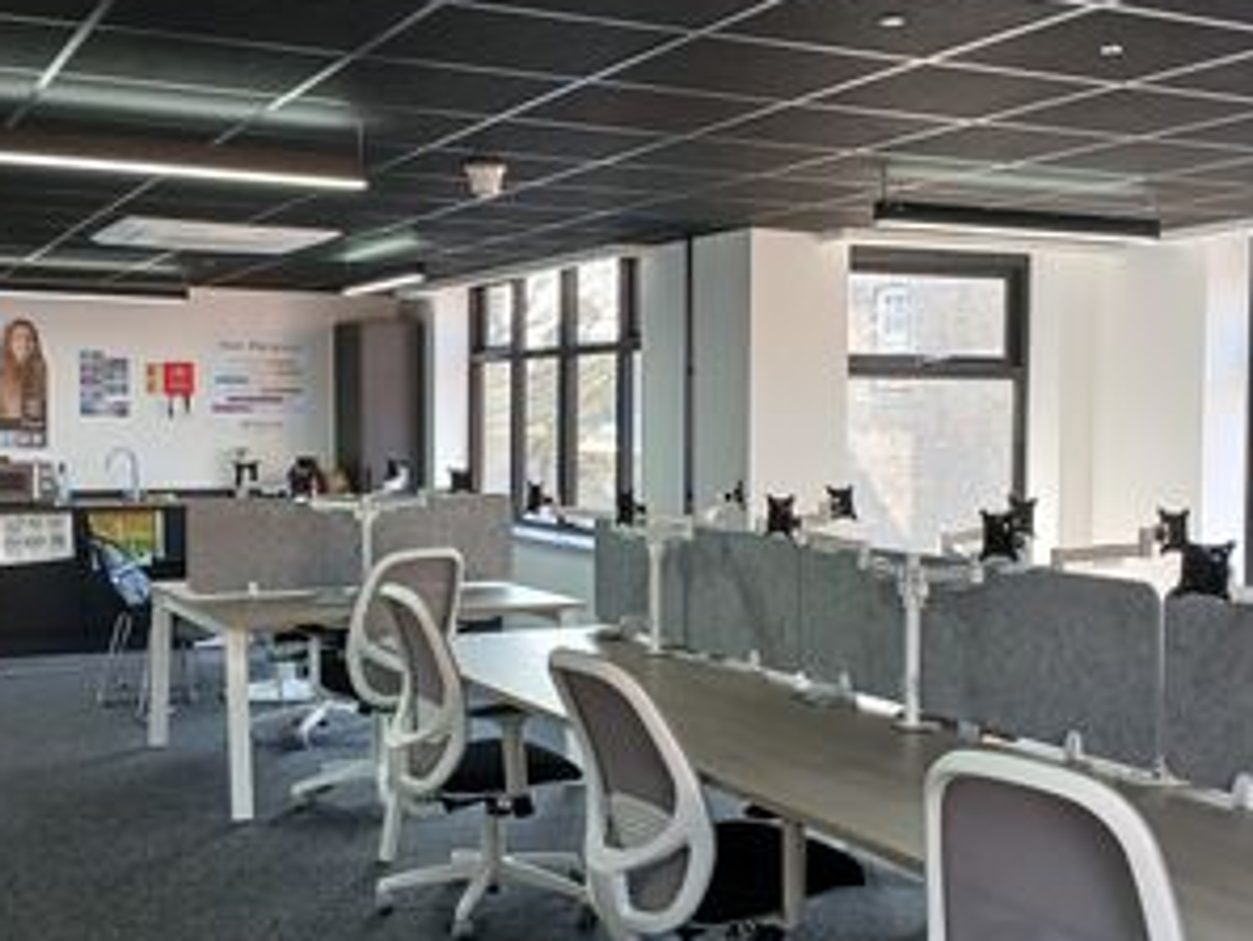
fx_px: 1267
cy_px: 506
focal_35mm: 35
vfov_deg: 40.7
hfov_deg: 52.6
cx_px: 654
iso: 40
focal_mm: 3.98
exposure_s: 1/50
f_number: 1.8
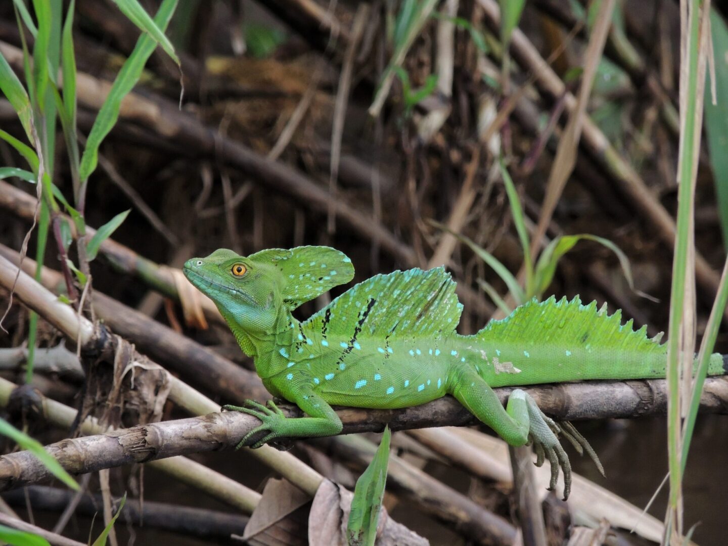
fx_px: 12618
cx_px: 364
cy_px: 273
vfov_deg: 2.5
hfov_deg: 3.3
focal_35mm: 600
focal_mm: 107
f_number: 4.9
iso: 500
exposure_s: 1/400
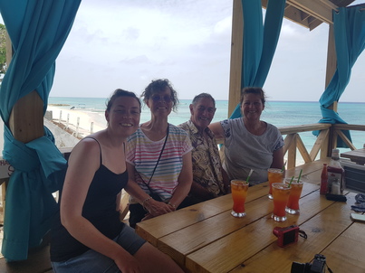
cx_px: 182
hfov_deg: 67.3
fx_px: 274
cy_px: 136
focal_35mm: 26
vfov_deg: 53.0
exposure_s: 1/1524
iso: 40
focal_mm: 4.2
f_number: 1.7
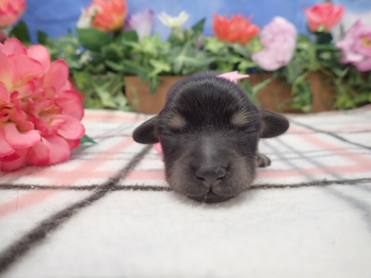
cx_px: 186
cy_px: 139
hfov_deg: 69.4
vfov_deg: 54.9
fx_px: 268
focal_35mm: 25
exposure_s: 1/80
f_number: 2
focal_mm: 4.5
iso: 400
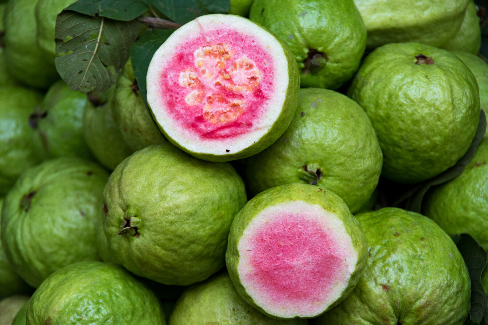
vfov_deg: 8.0
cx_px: 244
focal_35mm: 172
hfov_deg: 12.0
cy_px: 162
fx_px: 2329
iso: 200
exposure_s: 1/100
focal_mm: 115
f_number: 5.6
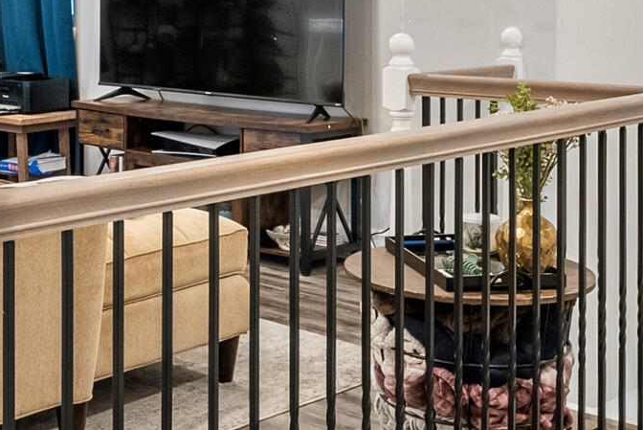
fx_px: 1233
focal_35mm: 69
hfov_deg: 28.0
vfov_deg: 19.1
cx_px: 50
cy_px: -12
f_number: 9
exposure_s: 1/6
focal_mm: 16
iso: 800
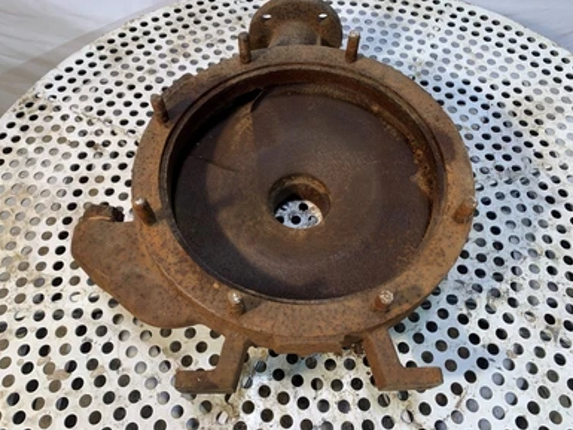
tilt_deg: -60.3
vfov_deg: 51.4
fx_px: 447
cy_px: 210
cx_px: 281
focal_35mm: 27
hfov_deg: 65.3
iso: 40
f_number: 1.8
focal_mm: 4.25
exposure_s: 1/120
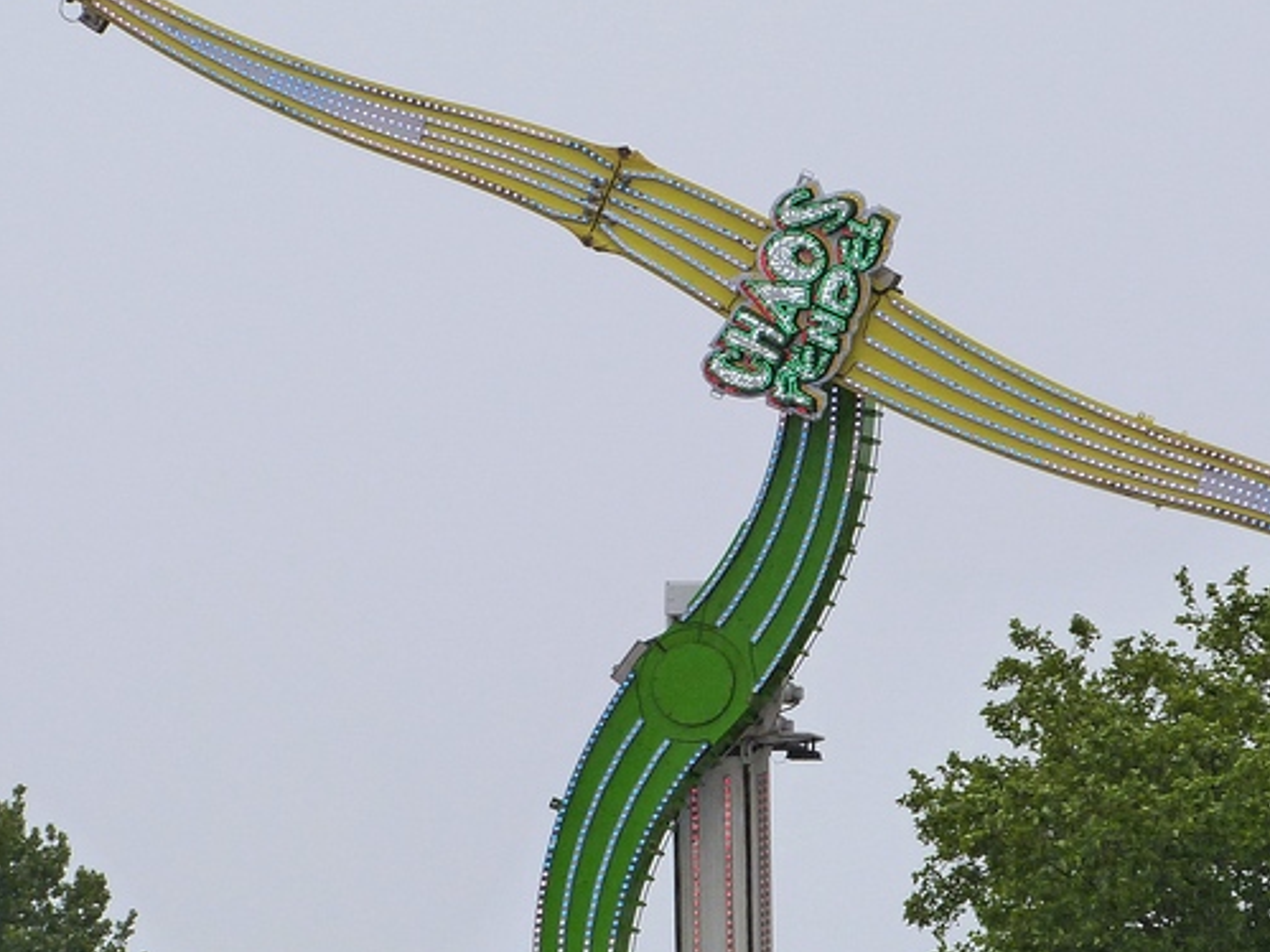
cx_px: 730
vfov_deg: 3.3
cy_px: 557
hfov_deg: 4.4
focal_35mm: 449
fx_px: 16469
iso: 160
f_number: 5.6
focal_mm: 40.4
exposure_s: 1/250
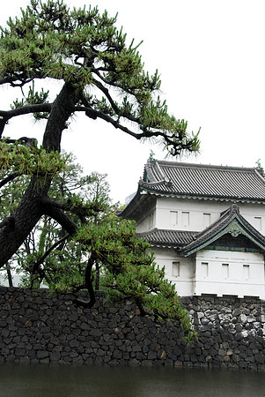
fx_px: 529
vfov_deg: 41.1
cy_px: 198
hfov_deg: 28.1
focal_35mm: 48
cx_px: 132
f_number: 7.1
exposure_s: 1/200
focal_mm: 32
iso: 320
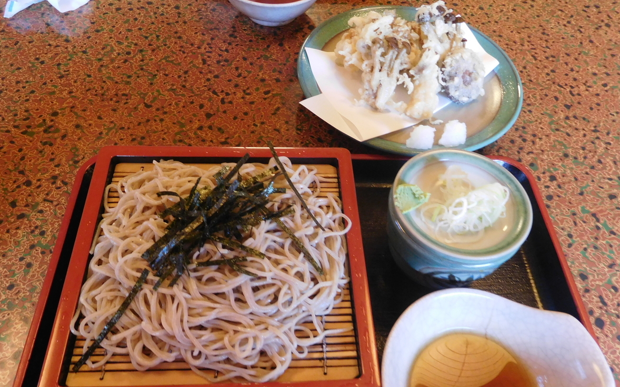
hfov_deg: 68.4
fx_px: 456
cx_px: 311
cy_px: 227
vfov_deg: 45.8
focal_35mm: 27
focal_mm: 4.5
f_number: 3.4
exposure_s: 1/13
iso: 400
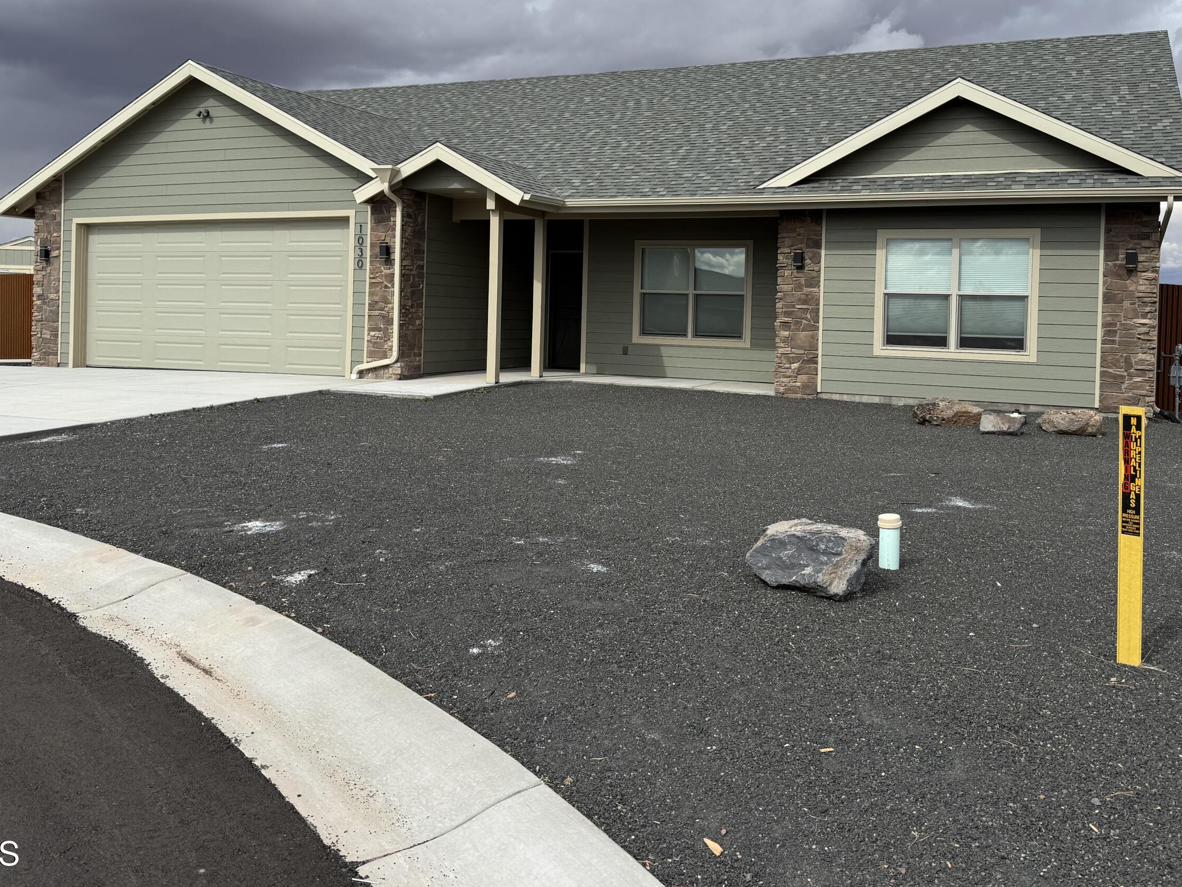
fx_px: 1093
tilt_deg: -0.6
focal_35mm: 32
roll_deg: -1.4
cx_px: 609
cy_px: 317
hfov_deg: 56.8
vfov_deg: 43.7
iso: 80
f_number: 1.78
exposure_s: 1/5319
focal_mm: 6.76
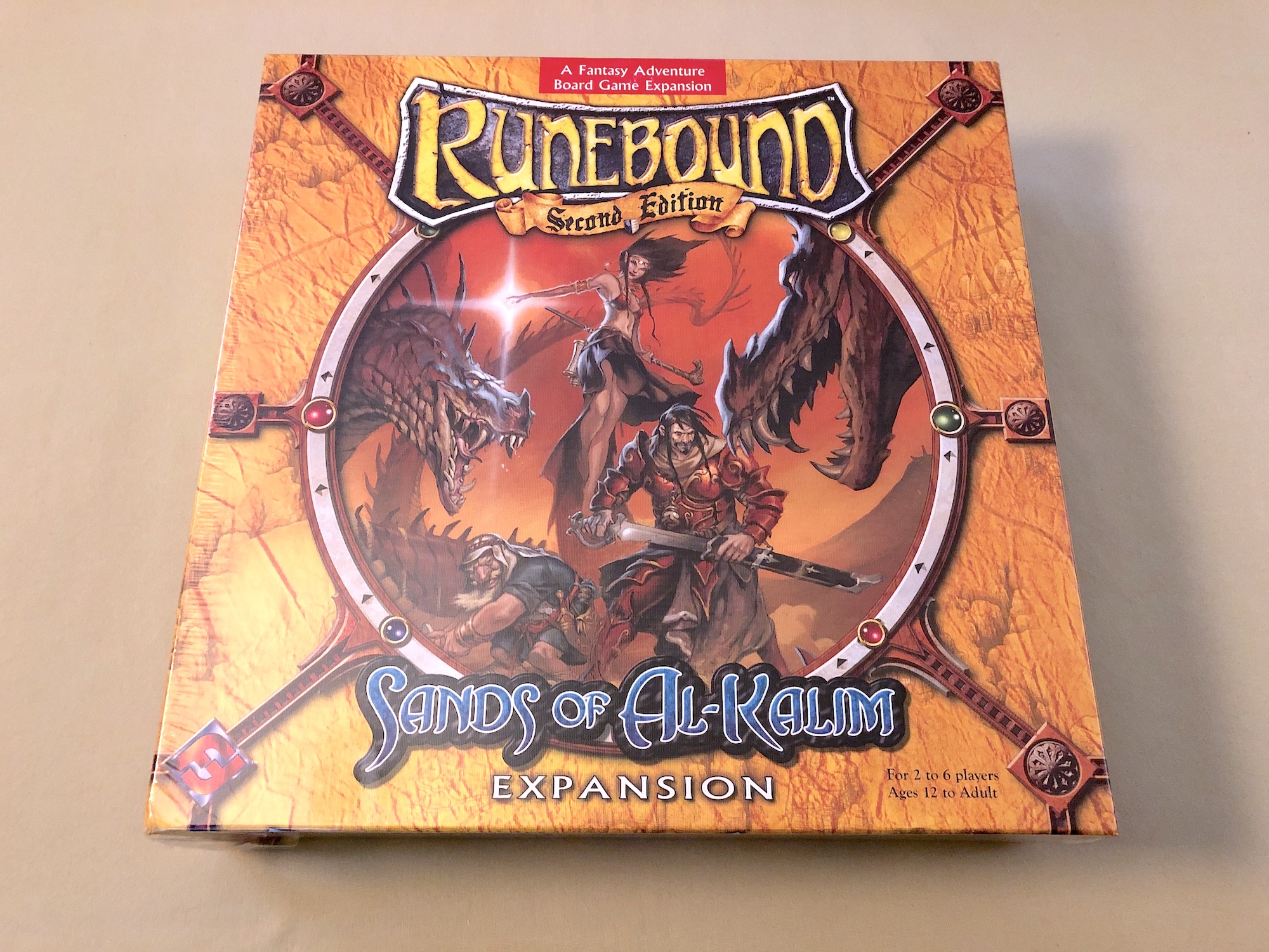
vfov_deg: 49.7
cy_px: 476
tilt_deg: -70.5
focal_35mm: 28
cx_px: 634
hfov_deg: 63.4
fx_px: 1026
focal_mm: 3.99
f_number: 1.8
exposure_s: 1/15
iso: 100
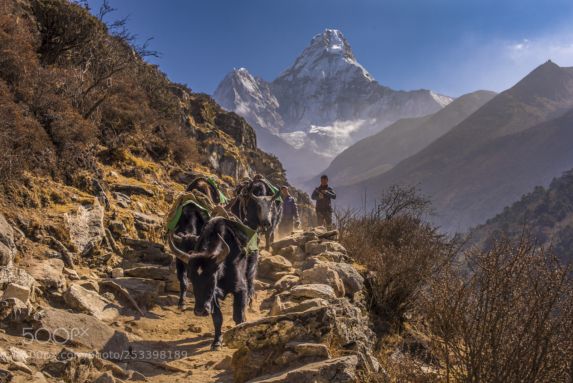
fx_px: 796
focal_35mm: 50
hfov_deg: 39.6
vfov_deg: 27.0
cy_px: 192
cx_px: 286
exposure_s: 1/400
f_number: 7.1
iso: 64
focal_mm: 50
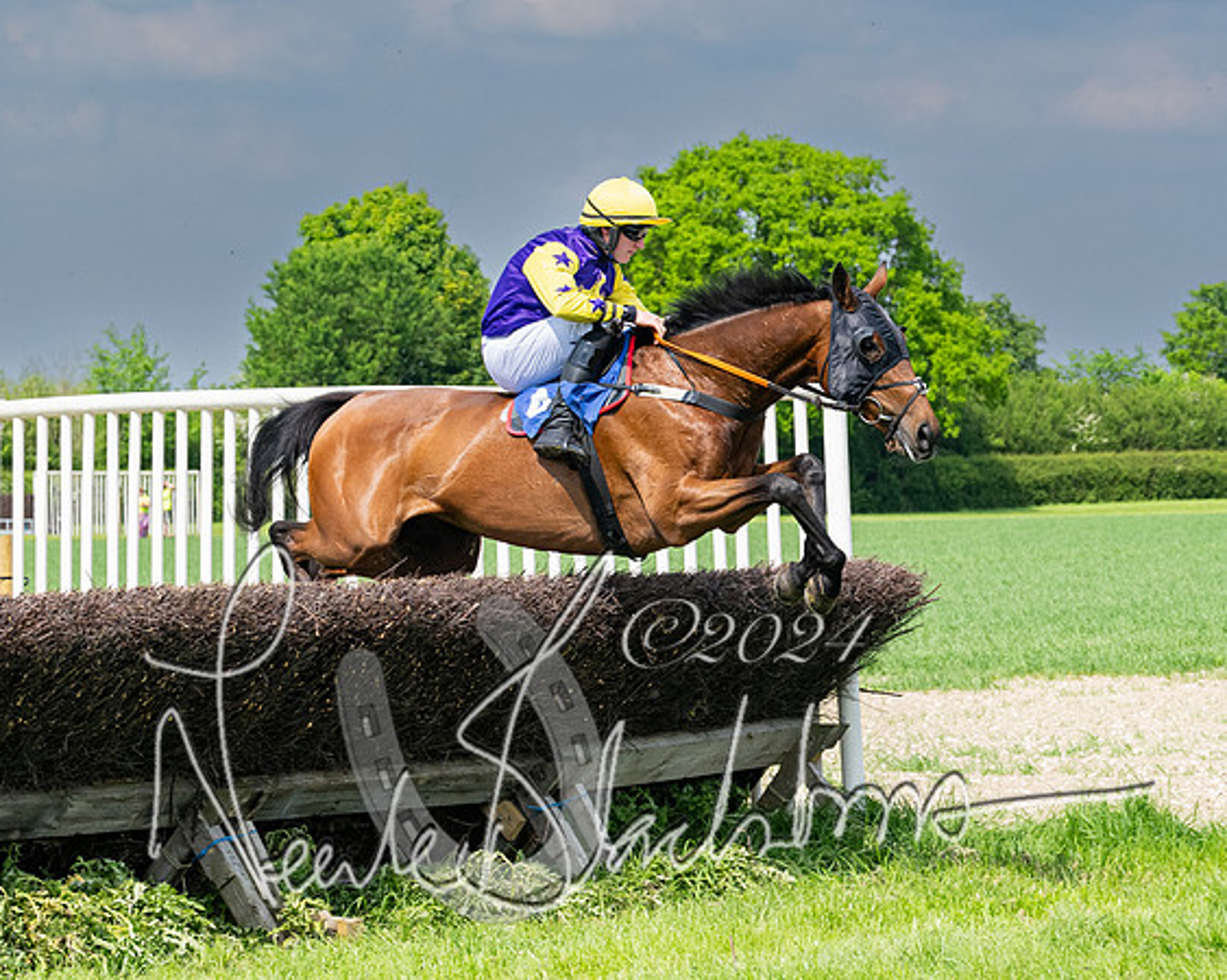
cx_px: 680
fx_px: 5374
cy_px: 541
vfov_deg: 10.4
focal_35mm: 148
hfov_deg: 13.0
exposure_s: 1/2000
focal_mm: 70
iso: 400
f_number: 5
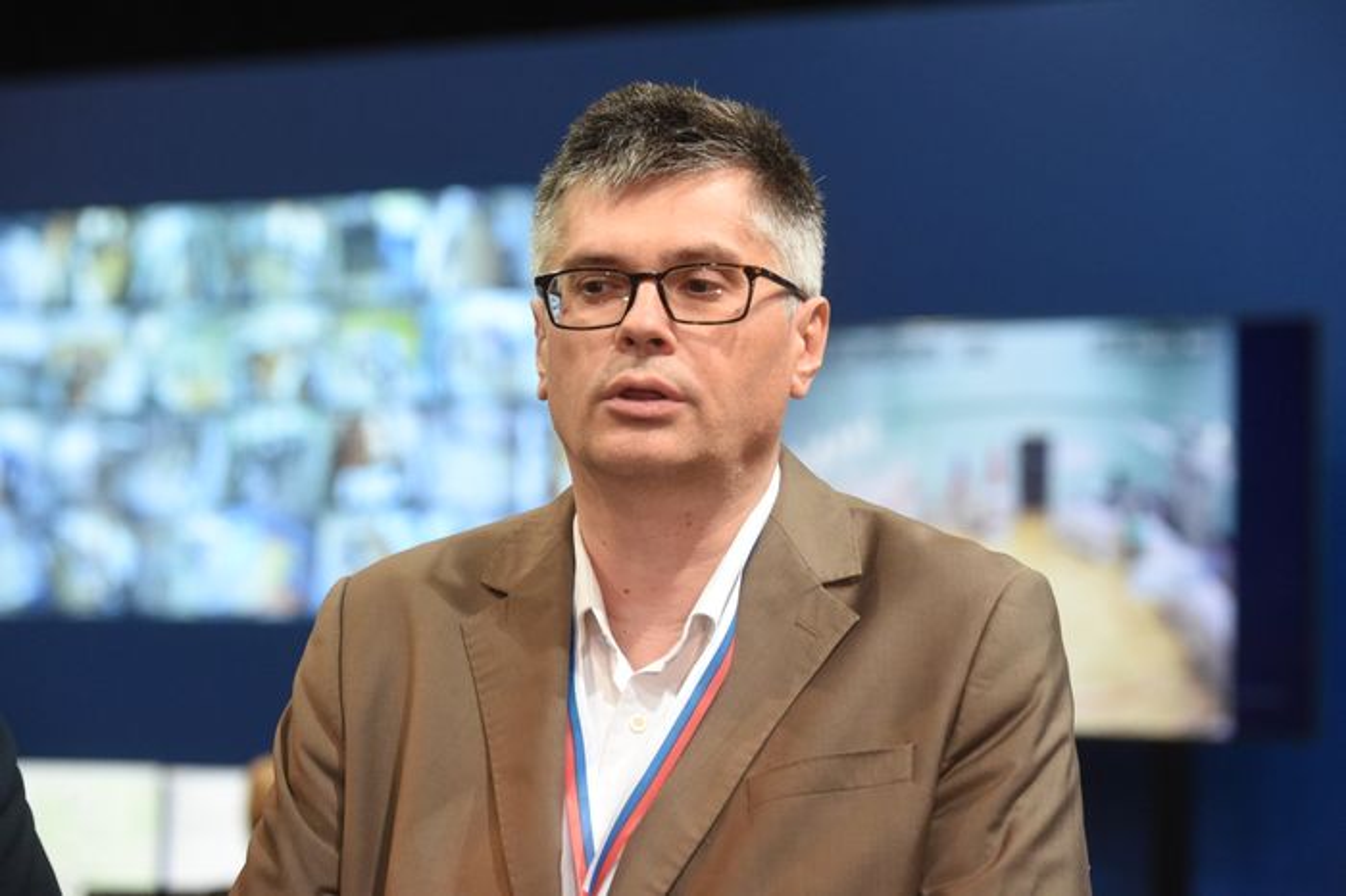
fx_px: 3924
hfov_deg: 19.5
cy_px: 448
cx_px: 673
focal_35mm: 105
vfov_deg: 13.0
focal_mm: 105
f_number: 4.5
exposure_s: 1/640
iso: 9000
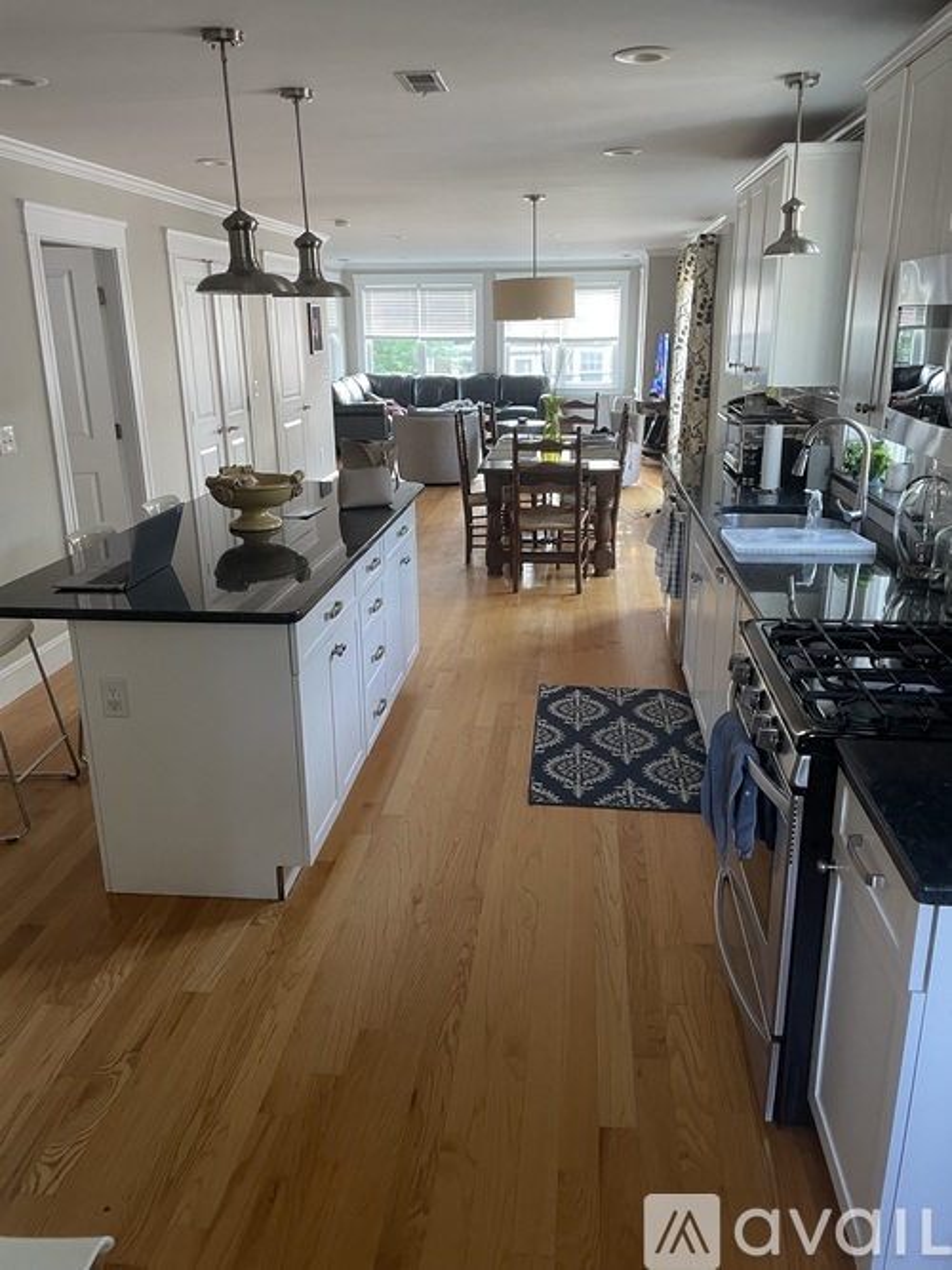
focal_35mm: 26
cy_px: 635
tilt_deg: -16.7
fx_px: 954
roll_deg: +1.3
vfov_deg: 67.3
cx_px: 476
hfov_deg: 53.0
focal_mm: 4.2
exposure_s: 1/60
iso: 250
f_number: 1.6
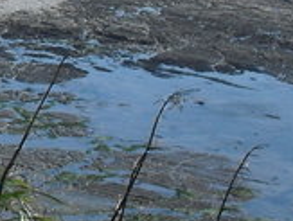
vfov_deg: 6.1
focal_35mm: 240
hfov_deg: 7.7
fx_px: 2036
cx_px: -381
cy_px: -158
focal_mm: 8.7
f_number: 10
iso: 100
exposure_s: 1/125
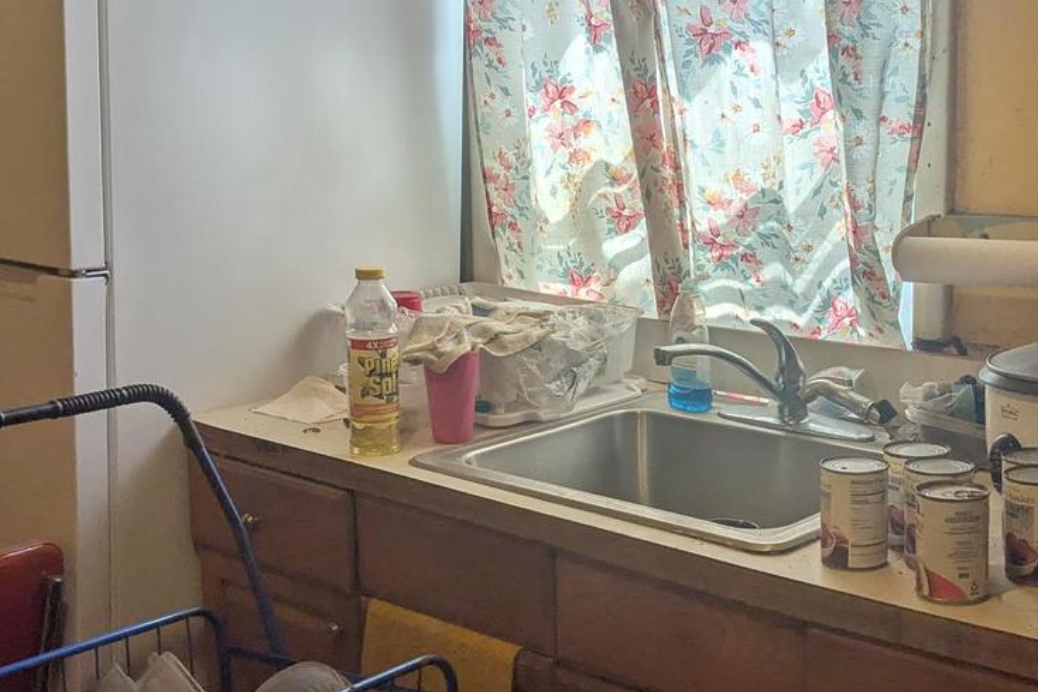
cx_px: 628
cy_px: 360
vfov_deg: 24.6
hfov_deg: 36.1
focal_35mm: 55
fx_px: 1586
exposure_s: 1/175
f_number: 1.73
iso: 50
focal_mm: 4.38
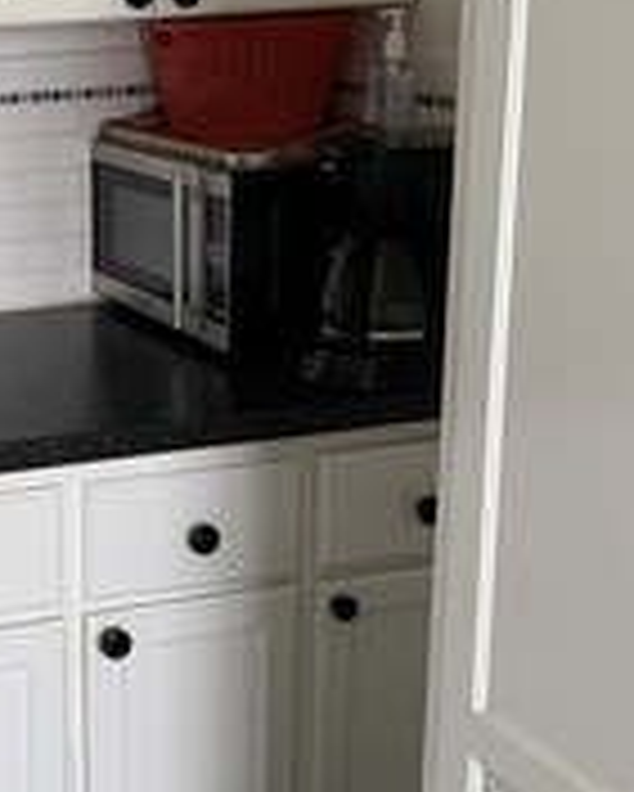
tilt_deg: -13.2
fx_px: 1687
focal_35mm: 72
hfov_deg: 19.9
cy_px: 374
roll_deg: +2.6
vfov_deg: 26.4
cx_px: -137
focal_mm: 4.25
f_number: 1.8
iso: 100
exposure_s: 1/105
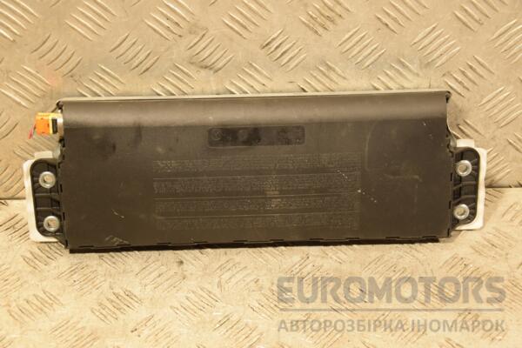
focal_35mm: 72
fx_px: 1044
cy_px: 174
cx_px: 261
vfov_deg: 18.9
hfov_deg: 28.1
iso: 800
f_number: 5
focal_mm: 48
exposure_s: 1/100
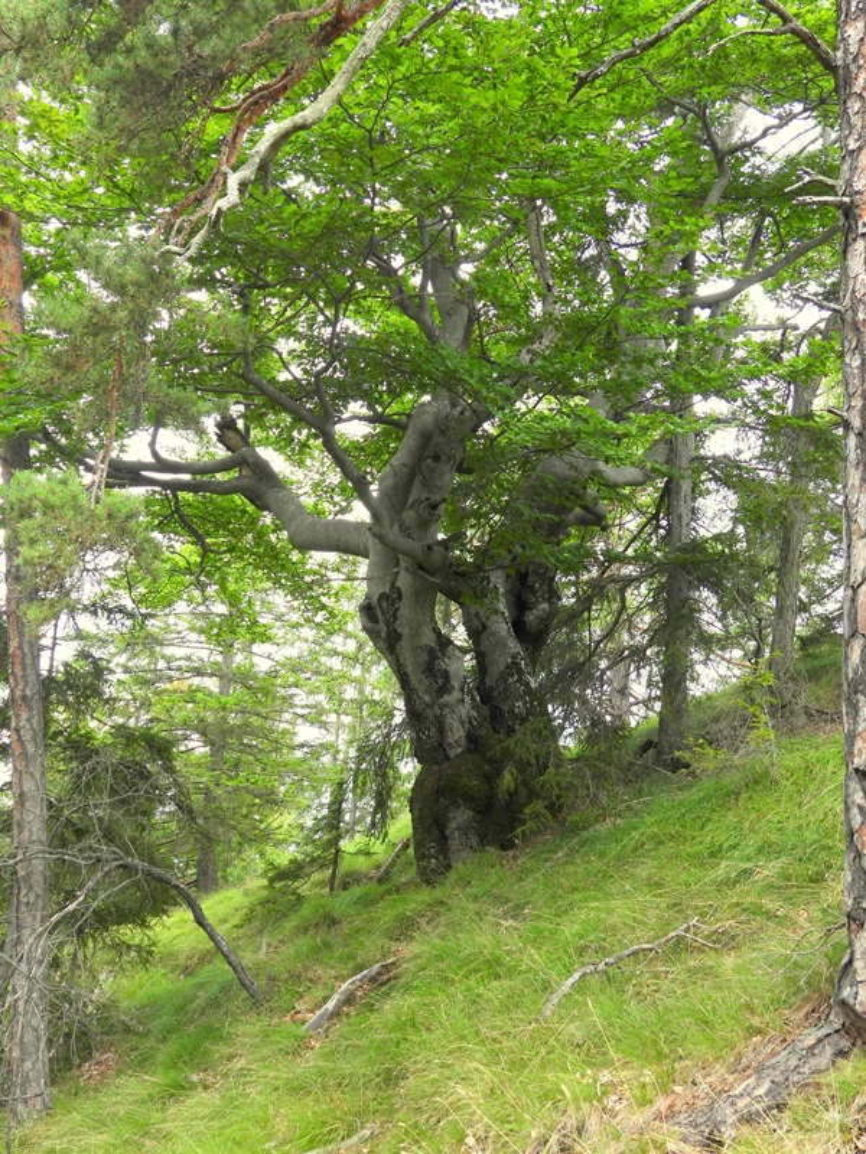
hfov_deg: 36.0
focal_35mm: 40
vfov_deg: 46.8
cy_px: 577
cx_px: 433
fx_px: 1334
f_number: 3.2
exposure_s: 1/125
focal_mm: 7.1
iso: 100
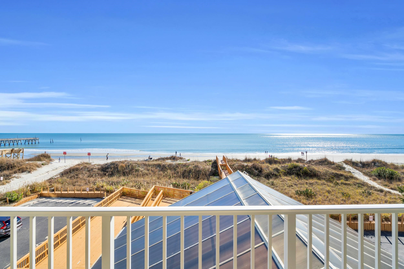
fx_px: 191
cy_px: 134
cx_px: 202
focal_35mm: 17
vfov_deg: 70.4
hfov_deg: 93.3
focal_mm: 17
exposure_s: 1/250
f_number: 8
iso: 125
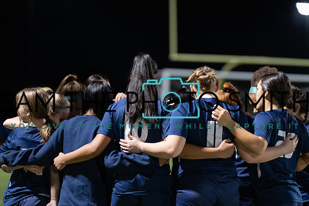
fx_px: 1588
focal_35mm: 185
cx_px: 154
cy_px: 103
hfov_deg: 11.1
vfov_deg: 7.4
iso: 2500
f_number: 2.8
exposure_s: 1/250
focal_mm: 185
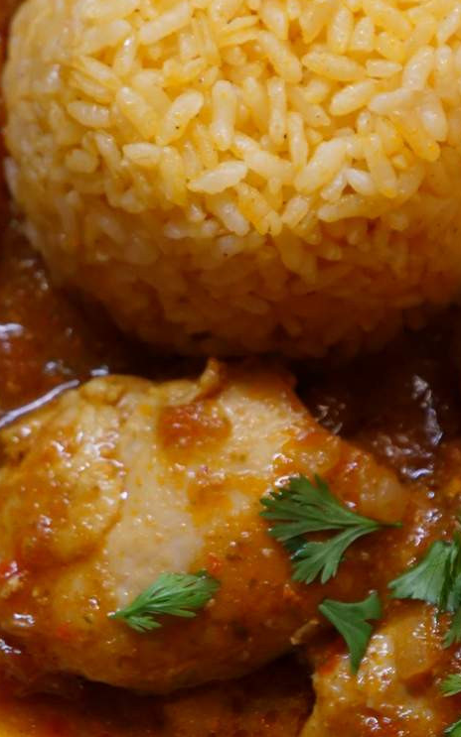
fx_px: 5511
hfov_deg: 4.8
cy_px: 294
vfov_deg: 7.7
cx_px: 394
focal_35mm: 274
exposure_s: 1/125
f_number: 4
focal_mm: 60
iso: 2000
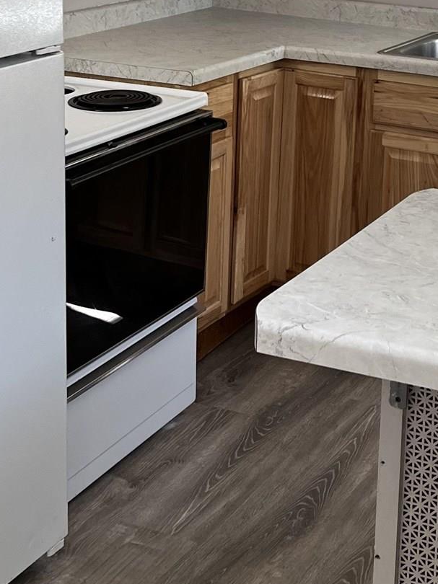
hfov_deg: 19.7
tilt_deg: -6.4
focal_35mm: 74
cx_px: 352
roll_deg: -1.7
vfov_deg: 25.0
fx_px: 1249
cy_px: -5
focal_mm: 5.1
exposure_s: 1/121
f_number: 1.6
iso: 80
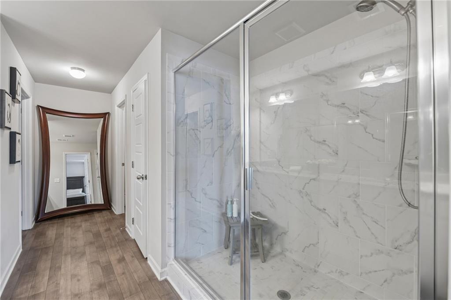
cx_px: 226
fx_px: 188
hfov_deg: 100.4
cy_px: 150
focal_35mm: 15
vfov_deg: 77.2
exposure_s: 1/6
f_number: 8
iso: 400
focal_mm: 15
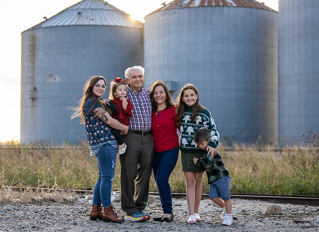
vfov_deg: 18.5
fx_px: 710
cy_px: 116
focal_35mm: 78
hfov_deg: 25.3
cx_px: 145
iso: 100
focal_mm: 70
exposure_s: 1/320
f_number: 3.2
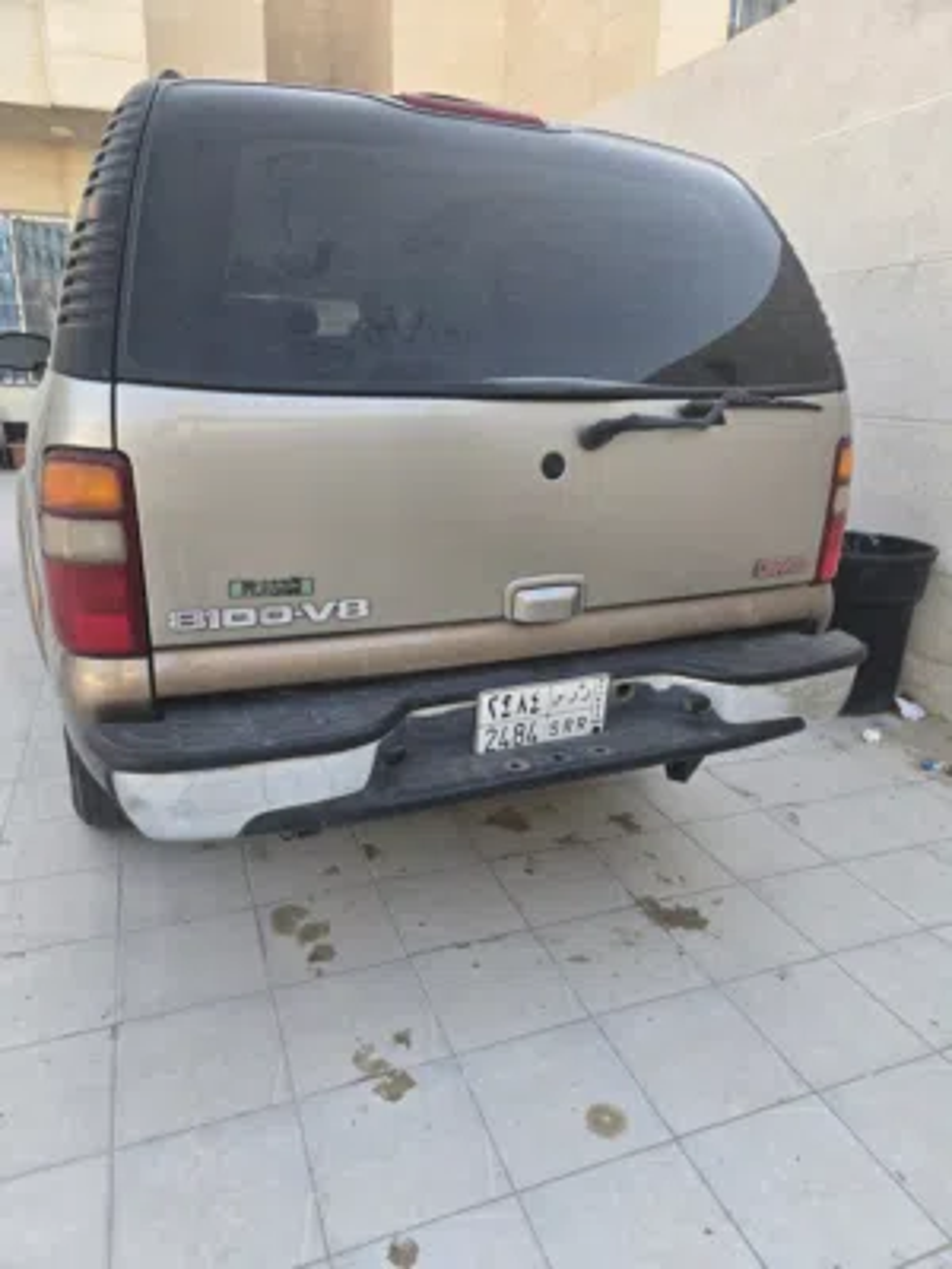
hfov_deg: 58.9
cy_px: 634
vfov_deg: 73.9
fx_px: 843
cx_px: 476
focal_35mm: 23
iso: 80
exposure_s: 1/607
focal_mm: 5.4
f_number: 1.8
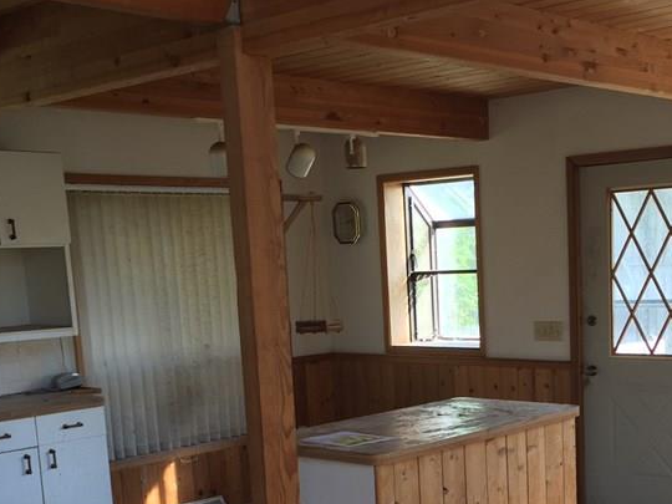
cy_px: 455
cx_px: 439
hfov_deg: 34.7
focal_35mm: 55
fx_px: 1068
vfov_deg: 25.7
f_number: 2.2
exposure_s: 1/40
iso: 32
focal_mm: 4.15
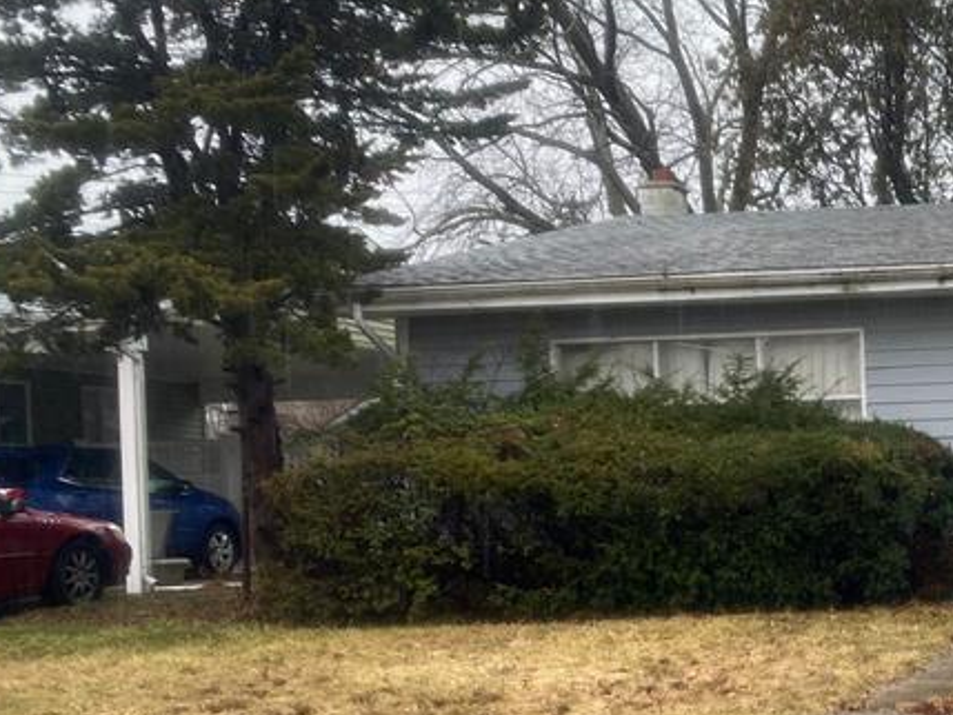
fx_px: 1707
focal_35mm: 62
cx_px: 1073
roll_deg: +1.9
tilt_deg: -1.0
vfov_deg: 23.5
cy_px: 513
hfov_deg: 28.1
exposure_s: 1/121
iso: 64
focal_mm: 4.25
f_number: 1.8
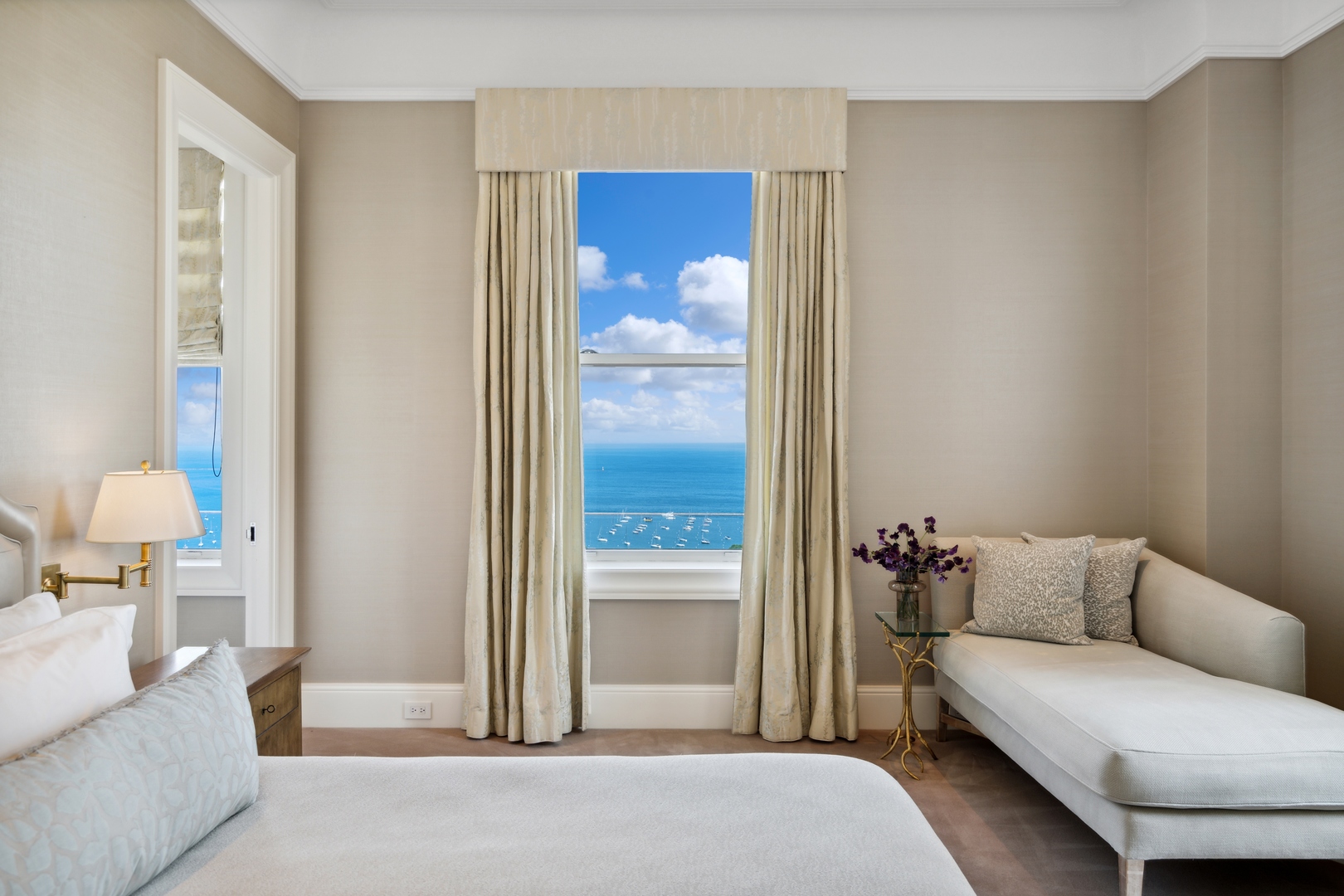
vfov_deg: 49.6
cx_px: 672
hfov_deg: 69.4
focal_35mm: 26
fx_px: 971
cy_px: 448
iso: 320
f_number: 7.1
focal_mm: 26
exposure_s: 1/80
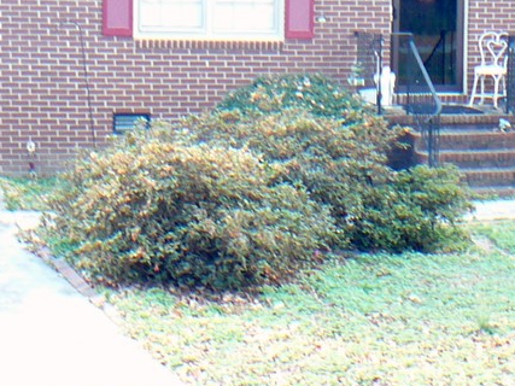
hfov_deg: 23.1
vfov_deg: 17.6
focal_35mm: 84
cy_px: 191
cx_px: 384
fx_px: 1249
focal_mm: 5.2
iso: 80
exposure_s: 1/15
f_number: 2.8
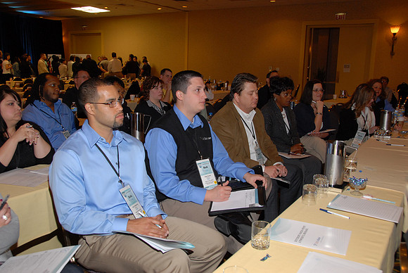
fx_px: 408
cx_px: 204
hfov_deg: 53.1
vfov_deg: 37.0
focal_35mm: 36
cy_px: 136
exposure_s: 1/30
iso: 400
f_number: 5.6
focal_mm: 24
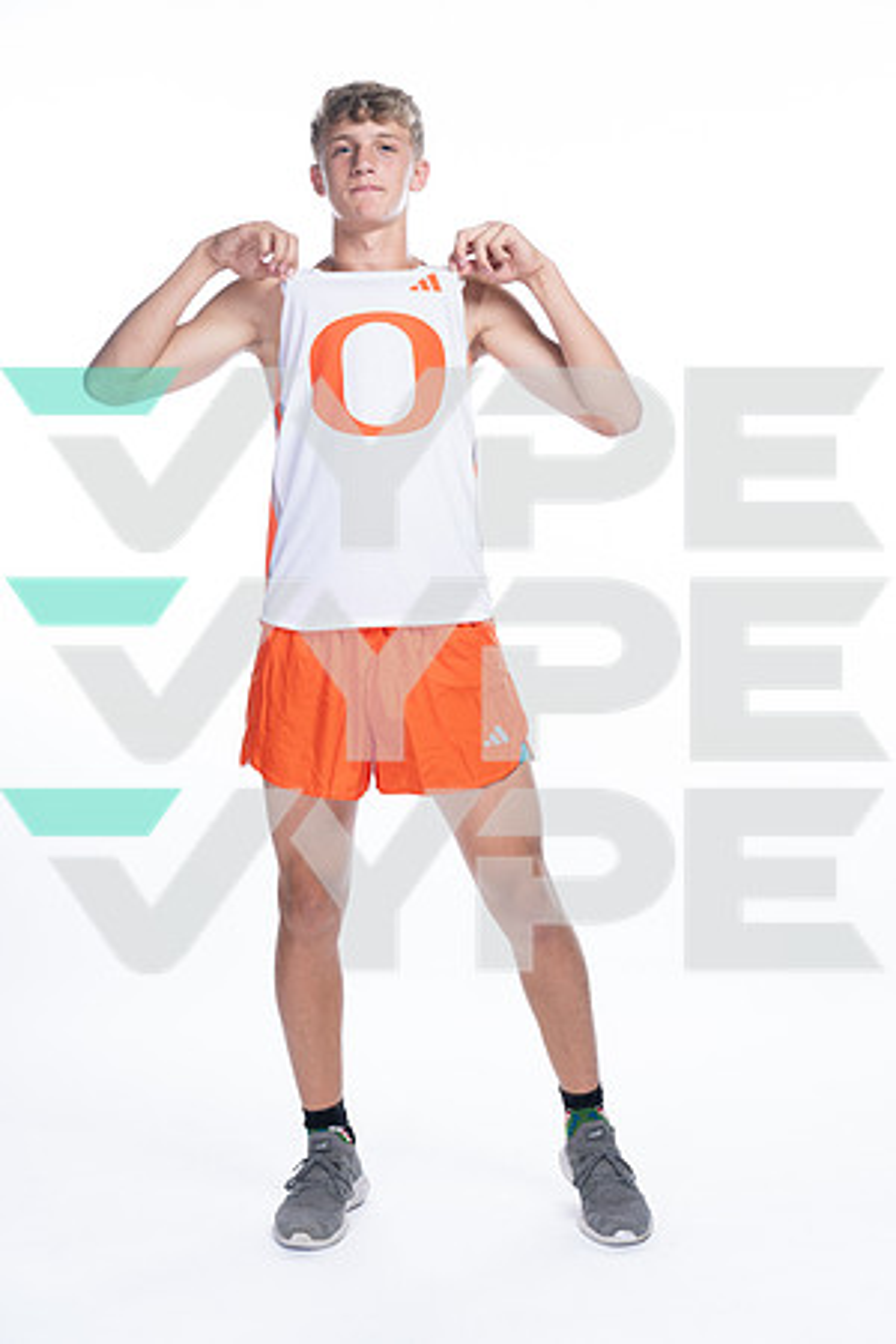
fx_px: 2389
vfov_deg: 31.4
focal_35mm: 64
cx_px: 448
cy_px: 672
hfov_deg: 21.2
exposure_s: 1/250
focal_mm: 64
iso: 400
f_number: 5.6
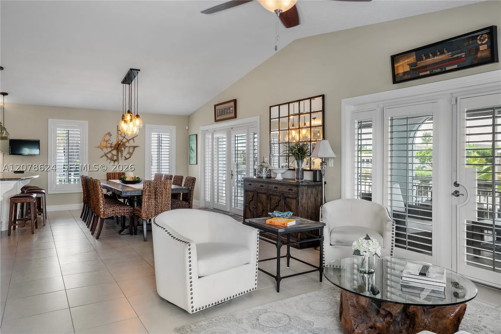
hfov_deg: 73.7
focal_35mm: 24
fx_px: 334
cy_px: 167
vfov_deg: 53.1
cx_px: 250
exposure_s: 1/4
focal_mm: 16
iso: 100
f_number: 8
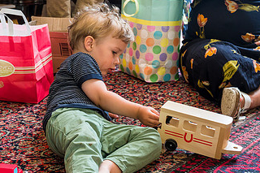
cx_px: 116
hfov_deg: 23.4
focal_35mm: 87
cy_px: 97
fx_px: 628
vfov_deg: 15.7
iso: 1000
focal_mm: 48
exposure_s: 1/50
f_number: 5.6
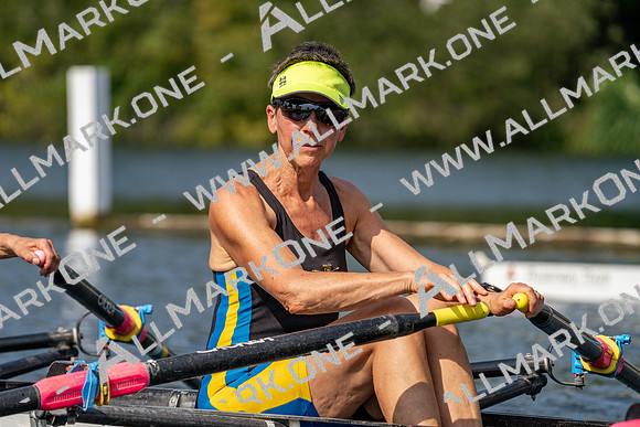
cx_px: 320
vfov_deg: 4.7
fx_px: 5174
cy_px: 214
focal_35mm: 291
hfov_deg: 7.1
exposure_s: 1/1600
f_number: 5.6
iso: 200
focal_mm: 291
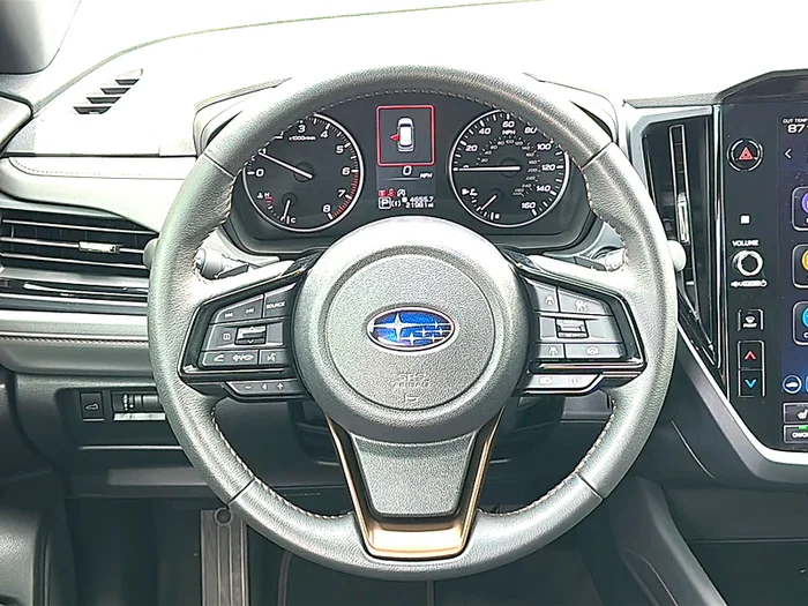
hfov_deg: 39.7
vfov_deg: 30.3
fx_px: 1120
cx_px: 404
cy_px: 303
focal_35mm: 48
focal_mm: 6.86
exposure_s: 1/128
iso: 100
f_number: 1.78
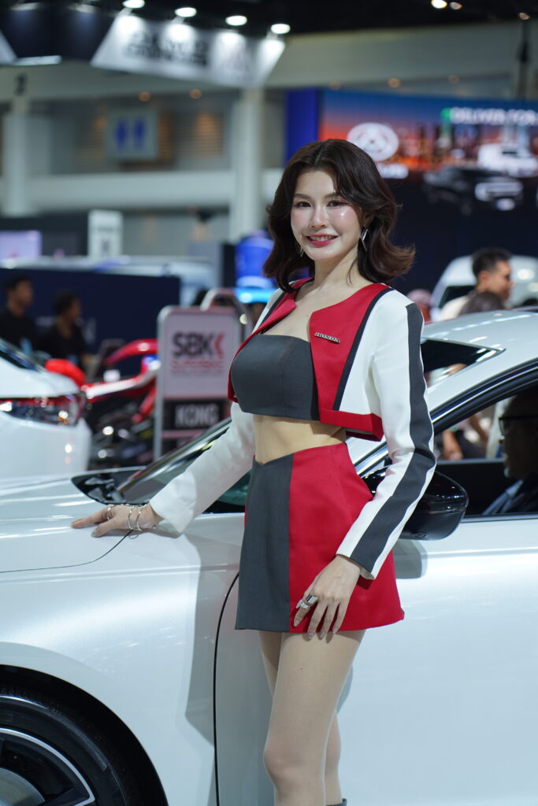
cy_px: 403
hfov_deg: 13.7
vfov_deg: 20.4
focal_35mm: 100
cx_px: 269
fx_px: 2241
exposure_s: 1/100
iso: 200
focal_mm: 100
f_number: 4
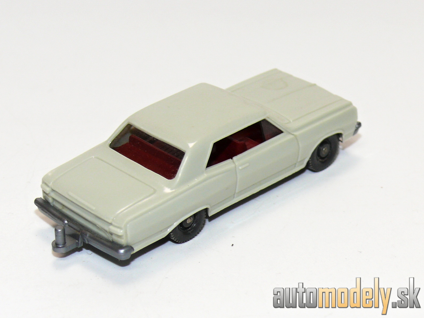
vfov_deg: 11.1
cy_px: 159
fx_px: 1641
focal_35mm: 134
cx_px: 212
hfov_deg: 14.7
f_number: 4
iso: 100
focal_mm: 15.9
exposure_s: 1/30
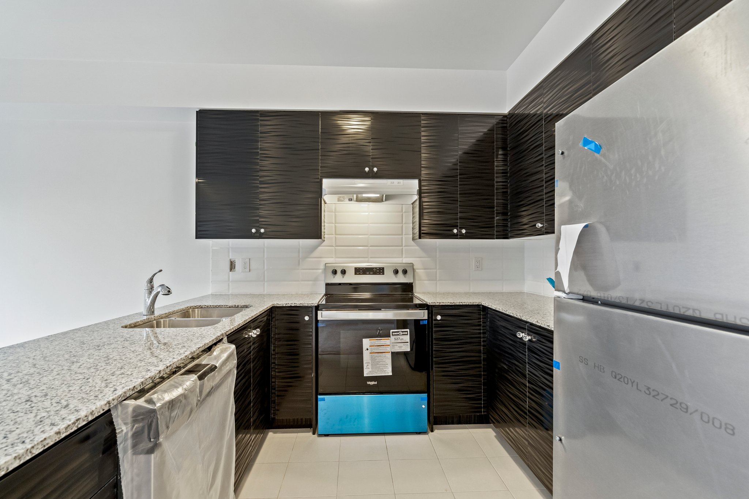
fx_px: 333
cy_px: 250
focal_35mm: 16
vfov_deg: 73.7
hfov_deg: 96.7
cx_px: 374
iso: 1600
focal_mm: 16
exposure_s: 1/4
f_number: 8
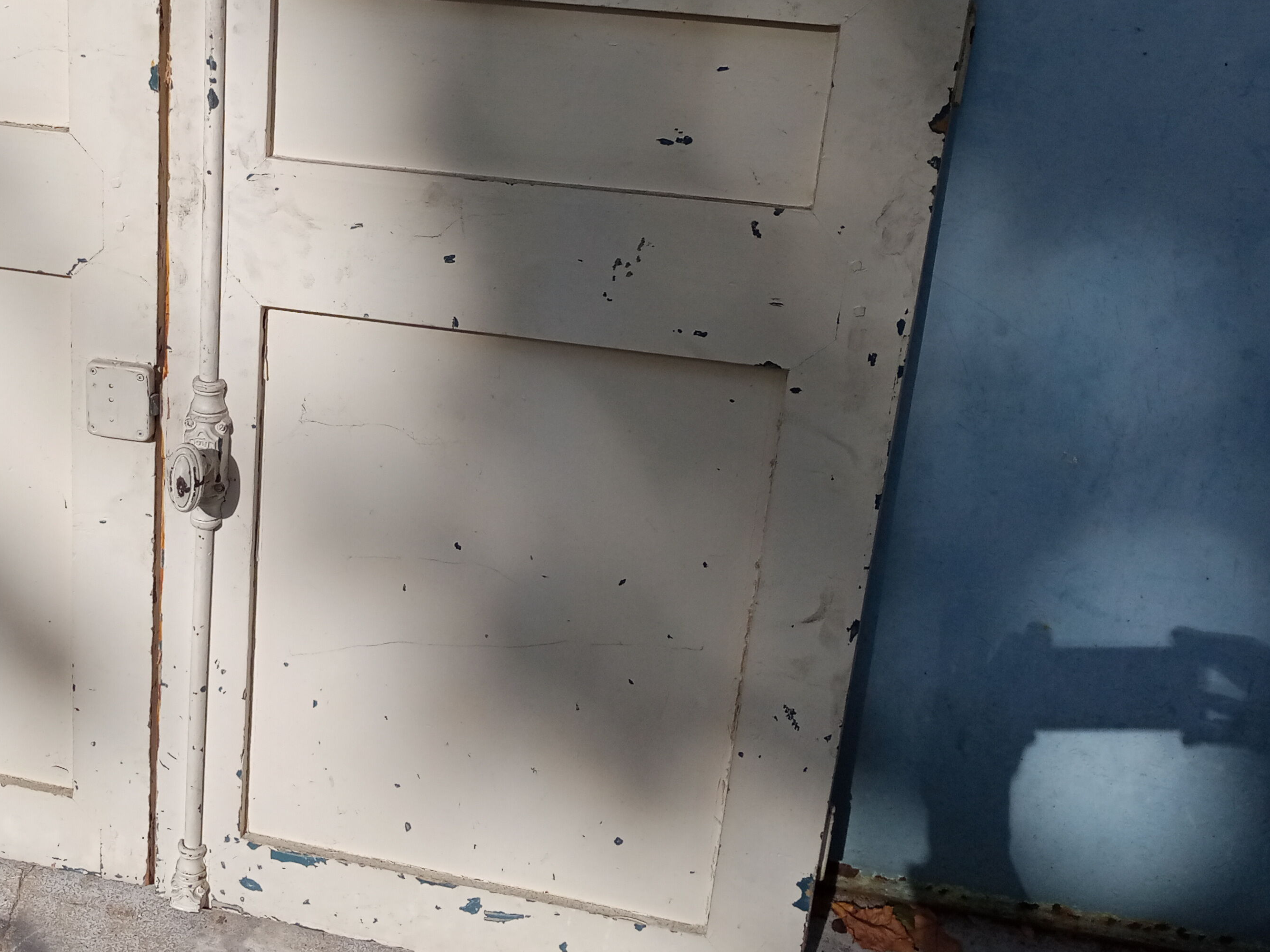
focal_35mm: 43
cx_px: 323
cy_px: 314
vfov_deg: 33.3
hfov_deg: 42.5
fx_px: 1578
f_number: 1.8
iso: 110
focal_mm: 4.05
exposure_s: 1/2740
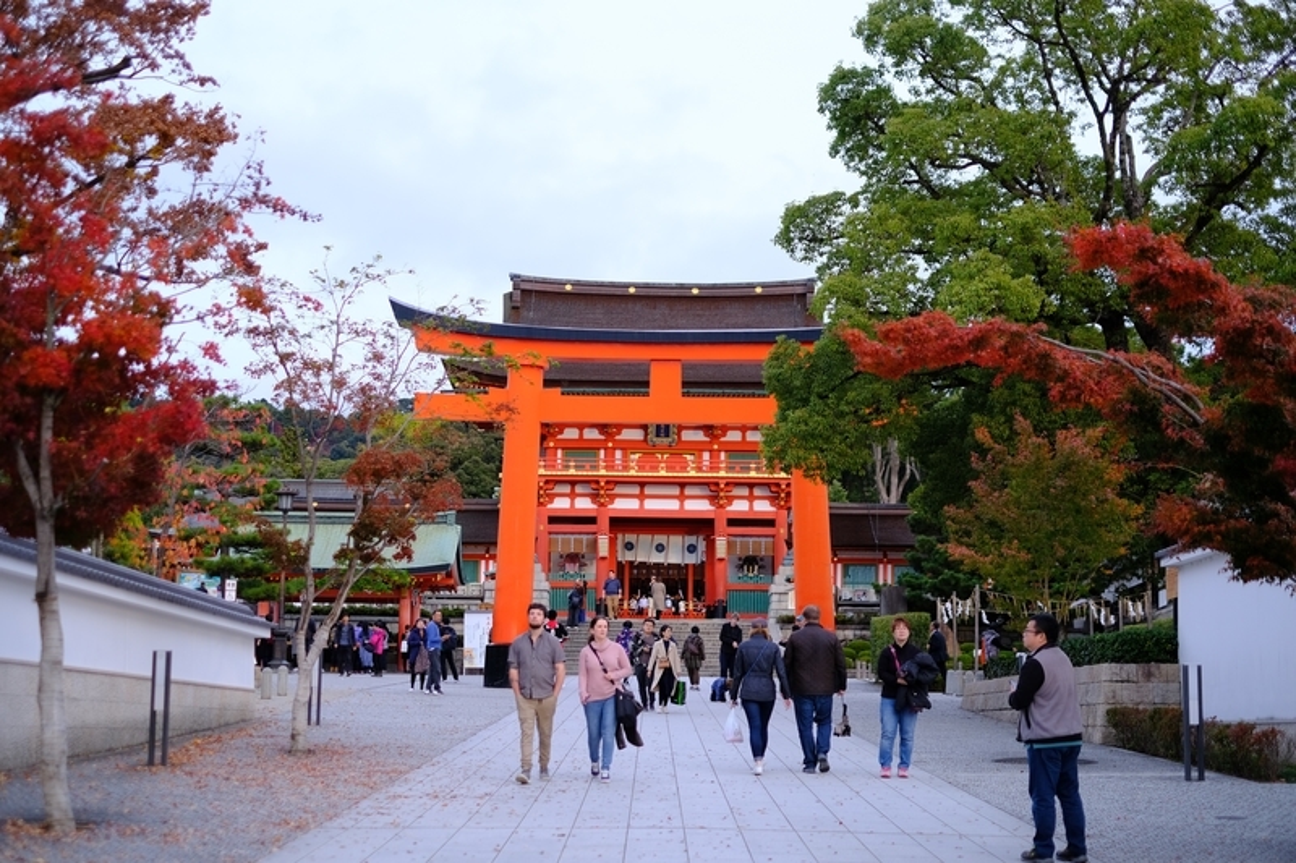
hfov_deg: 37.5
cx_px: 648
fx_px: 1907
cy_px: 432
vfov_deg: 25.5
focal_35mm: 53
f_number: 1.8
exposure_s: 1/640
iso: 320
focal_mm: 35
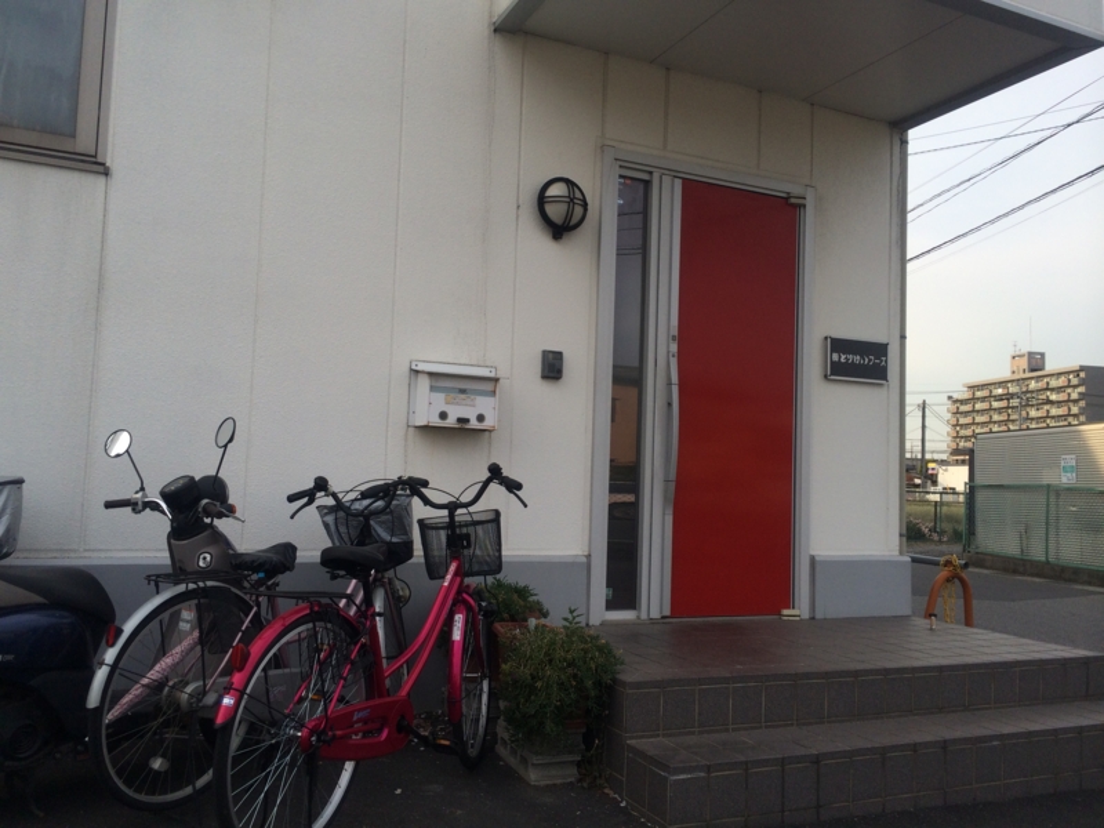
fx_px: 957
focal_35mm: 30
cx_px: 552
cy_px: 414
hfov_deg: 60.0
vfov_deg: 46.8
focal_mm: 4.12
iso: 32
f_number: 2.2
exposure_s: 1/912
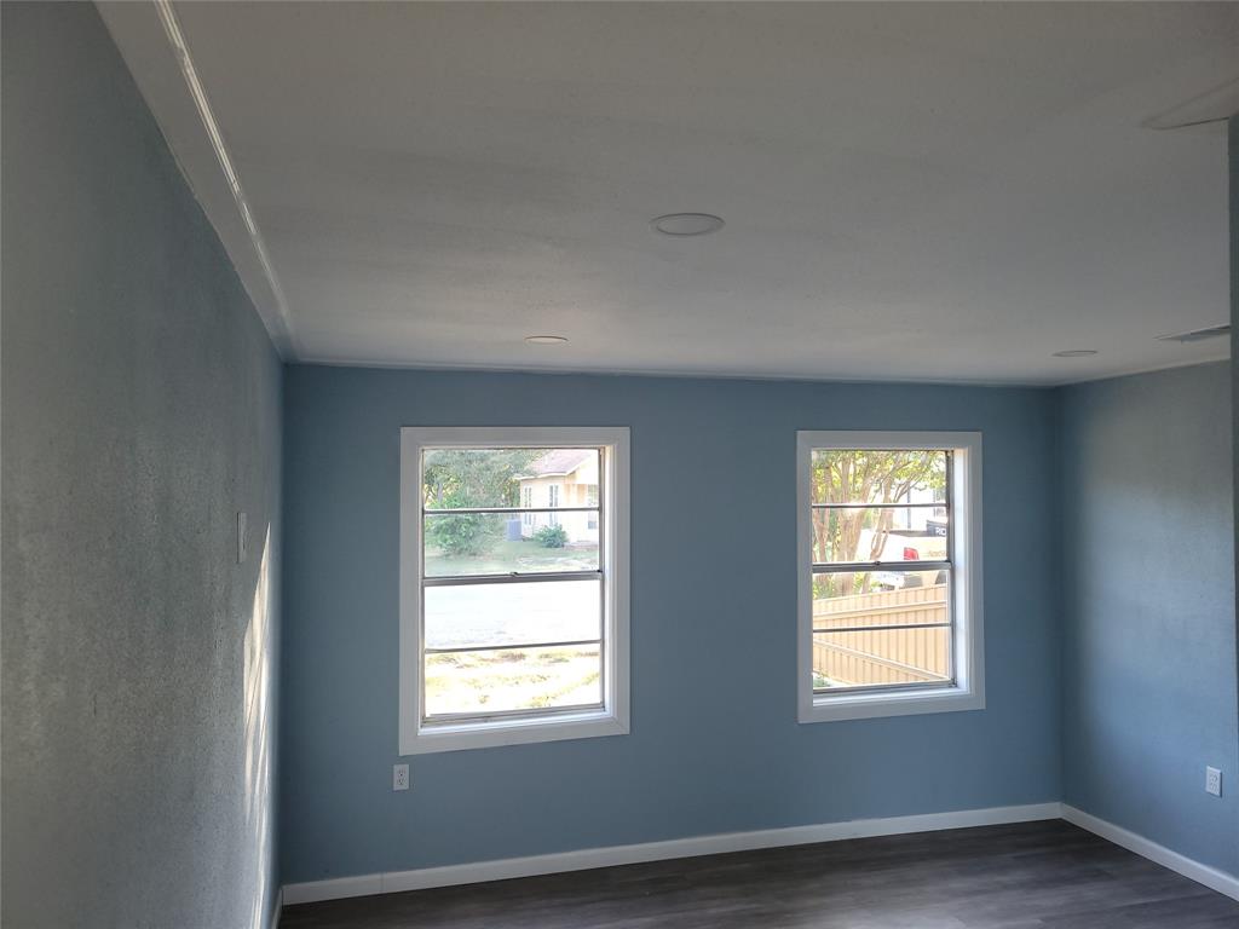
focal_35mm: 26
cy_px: 464
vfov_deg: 53.1
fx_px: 931
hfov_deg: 67.3
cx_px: 620
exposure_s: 1/60
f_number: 1.8
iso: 50
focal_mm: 5.4
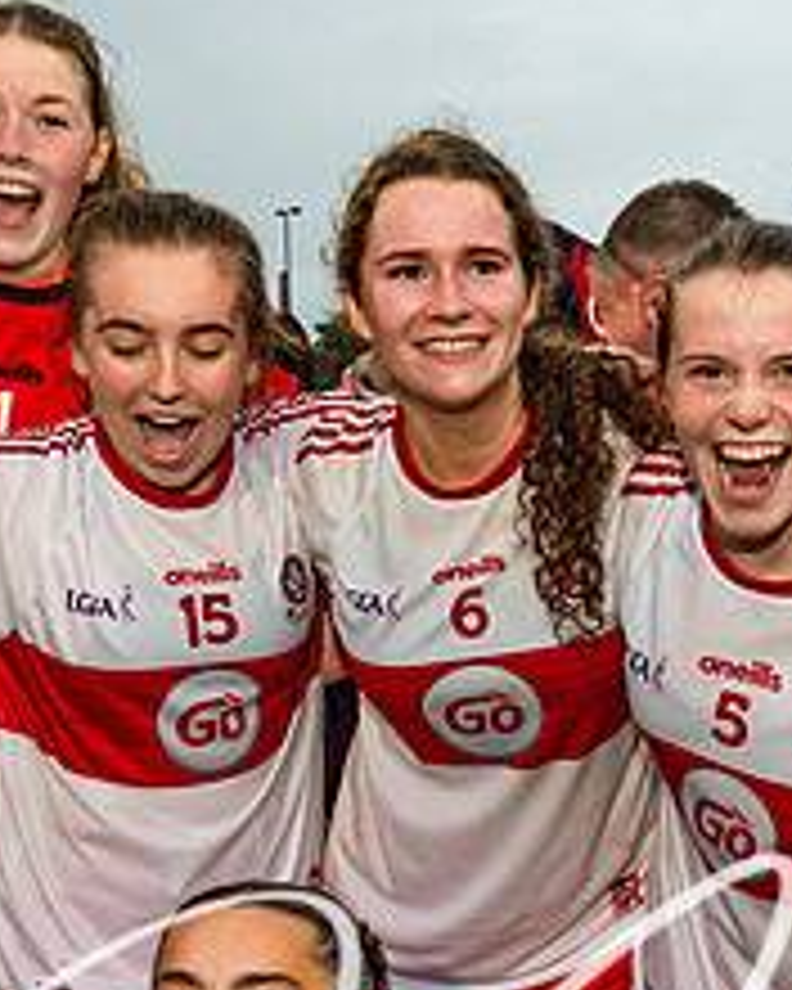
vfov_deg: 27.6
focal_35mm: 68
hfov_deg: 22.3
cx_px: 560
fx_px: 1992
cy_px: 728
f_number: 5
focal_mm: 24
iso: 1600
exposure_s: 1/200
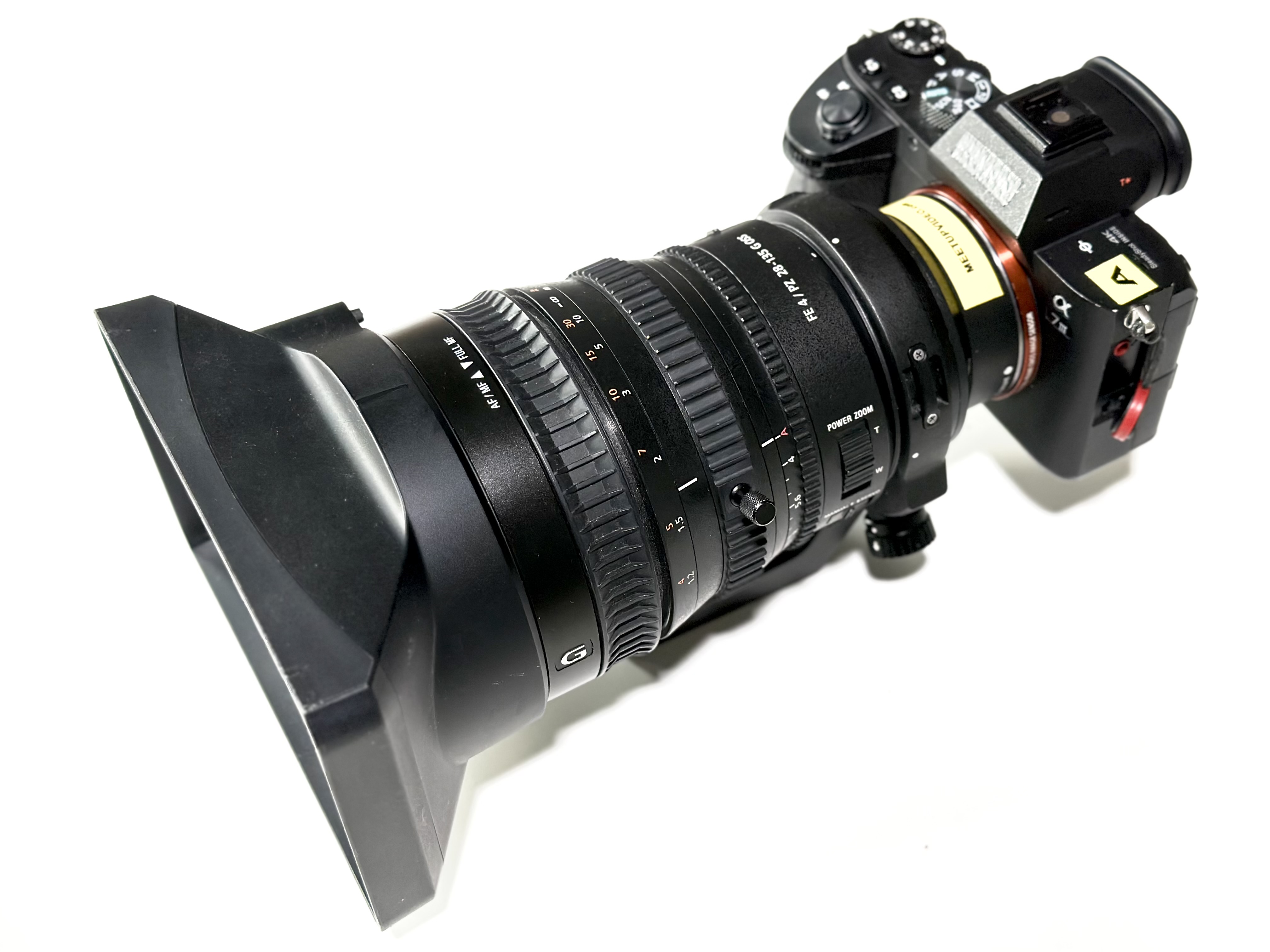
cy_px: 476
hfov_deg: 39.7
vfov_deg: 30.3
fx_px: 1761
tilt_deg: -50.2
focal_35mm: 48
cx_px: 635
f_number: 1.78
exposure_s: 1/62
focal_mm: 6.86
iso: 125
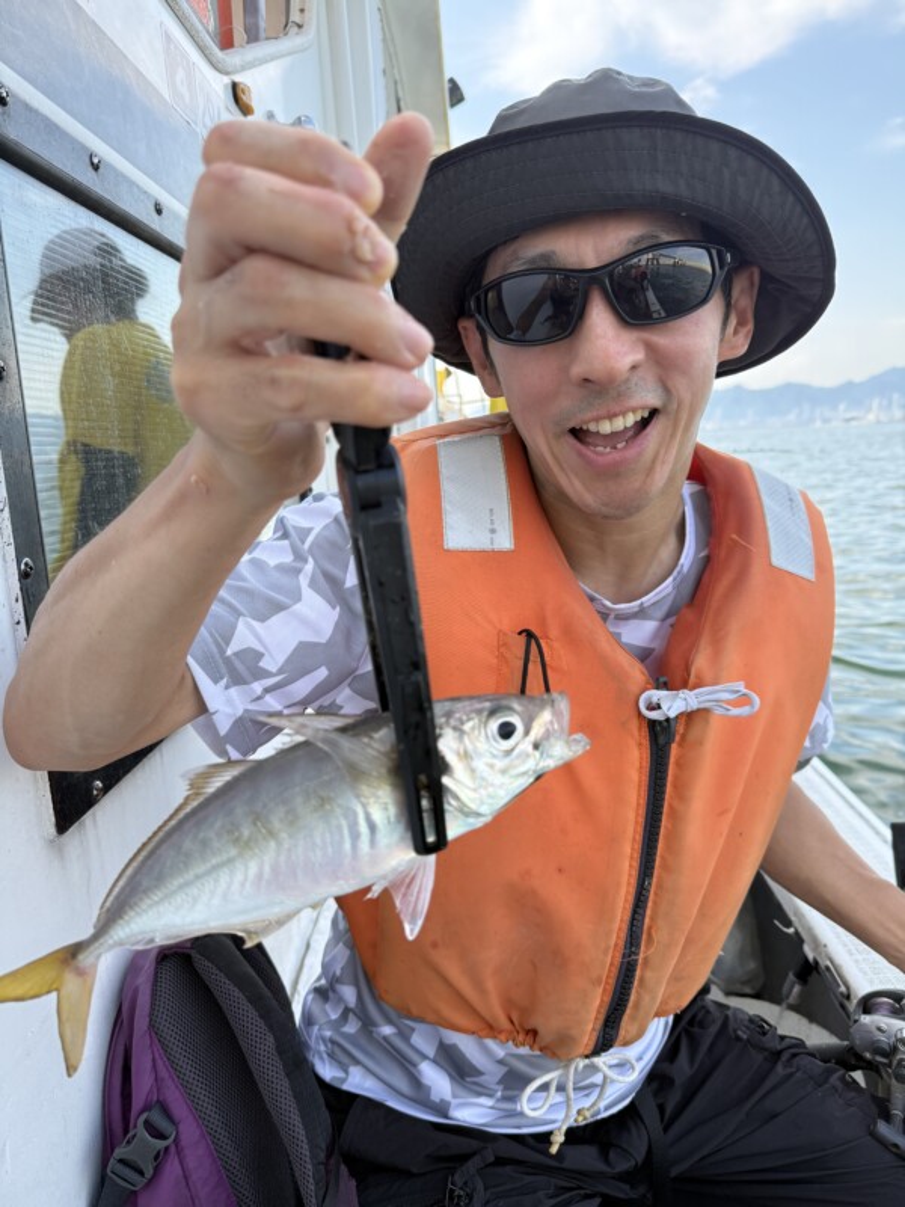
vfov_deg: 71.6
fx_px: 837
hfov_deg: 56.8
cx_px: 452
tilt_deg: -11.0
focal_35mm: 24
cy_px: 604
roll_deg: +0.1
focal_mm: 6.76
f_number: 1.78
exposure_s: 1/765
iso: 100
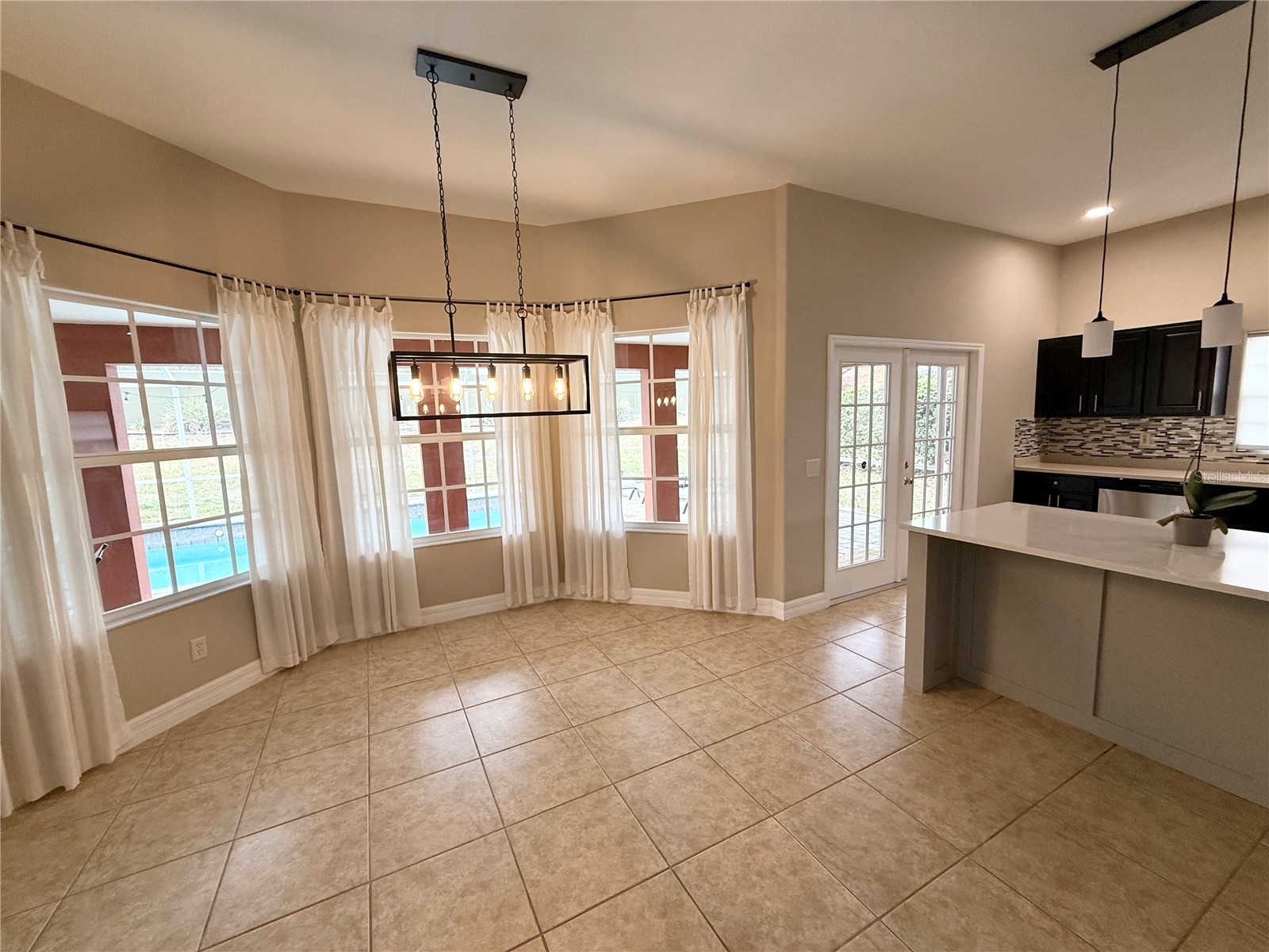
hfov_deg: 102.1
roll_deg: +2.1
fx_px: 513
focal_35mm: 14
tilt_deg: -6.4
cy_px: 476
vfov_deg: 85.7
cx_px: 634
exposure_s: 1/120
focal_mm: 2.22
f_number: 2.2
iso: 160
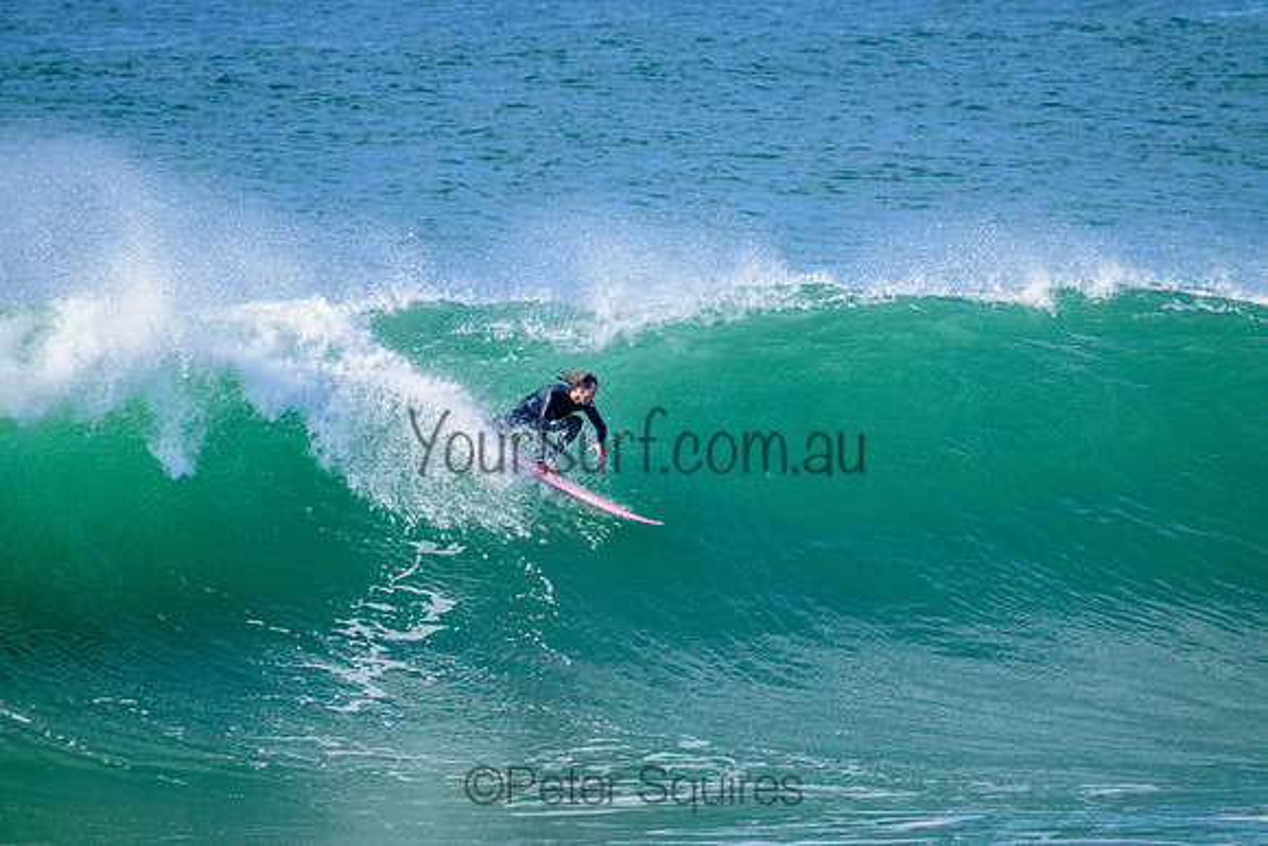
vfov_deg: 1.7
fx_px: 28183
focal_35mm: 800
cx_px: 634
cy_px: 423
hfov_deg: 2.6
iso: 2000
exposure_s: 1/2000
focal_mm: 800
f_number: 11
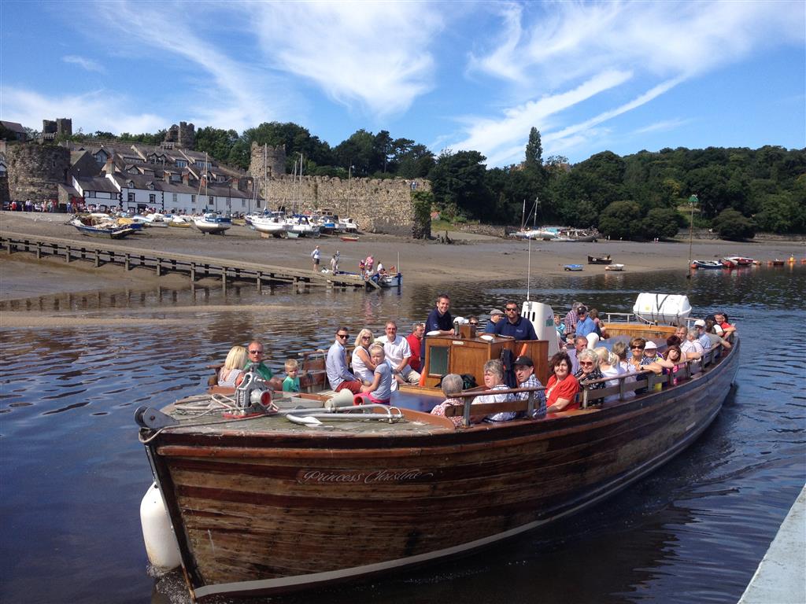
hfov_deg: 52.6
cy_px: 302
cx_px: 403
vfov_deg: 40.7
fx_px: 815
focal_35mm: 35
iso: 64
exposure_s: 1/1284
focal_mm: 4.28
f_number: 2.4
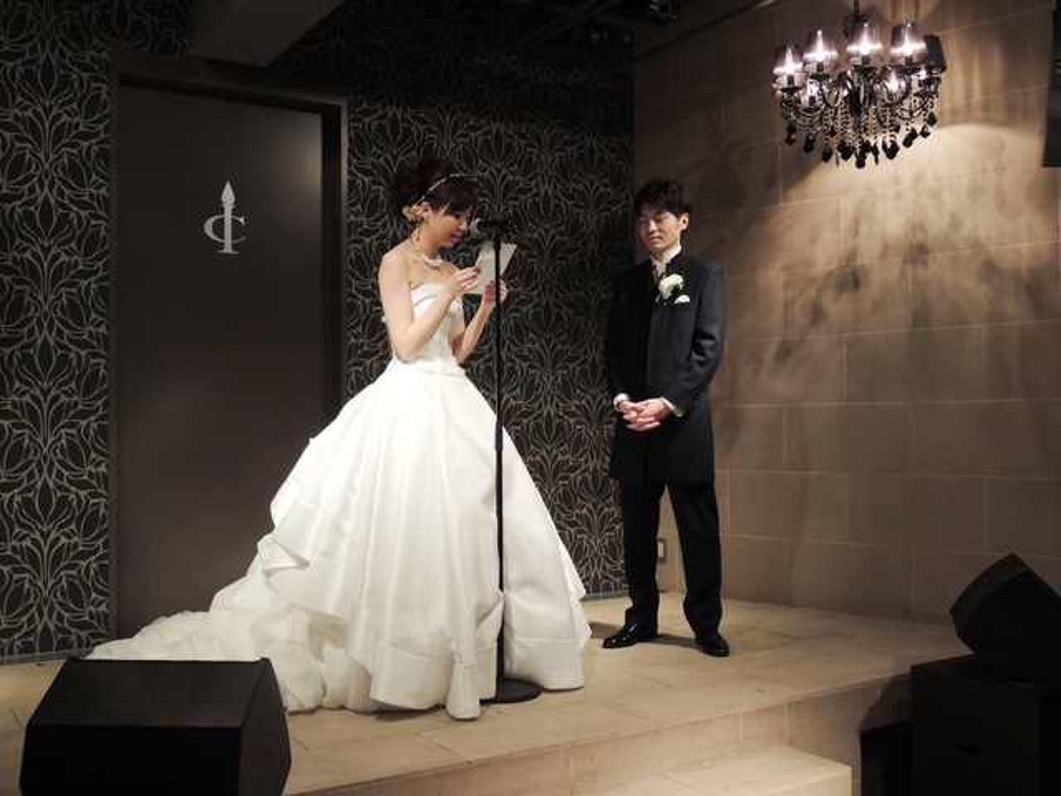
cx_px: 530
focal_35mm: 35
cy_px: 398
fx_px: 1073
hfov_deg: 52.6
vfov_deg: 40.7
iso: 400
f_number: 3.3
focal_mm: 6.2
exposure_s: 1/15
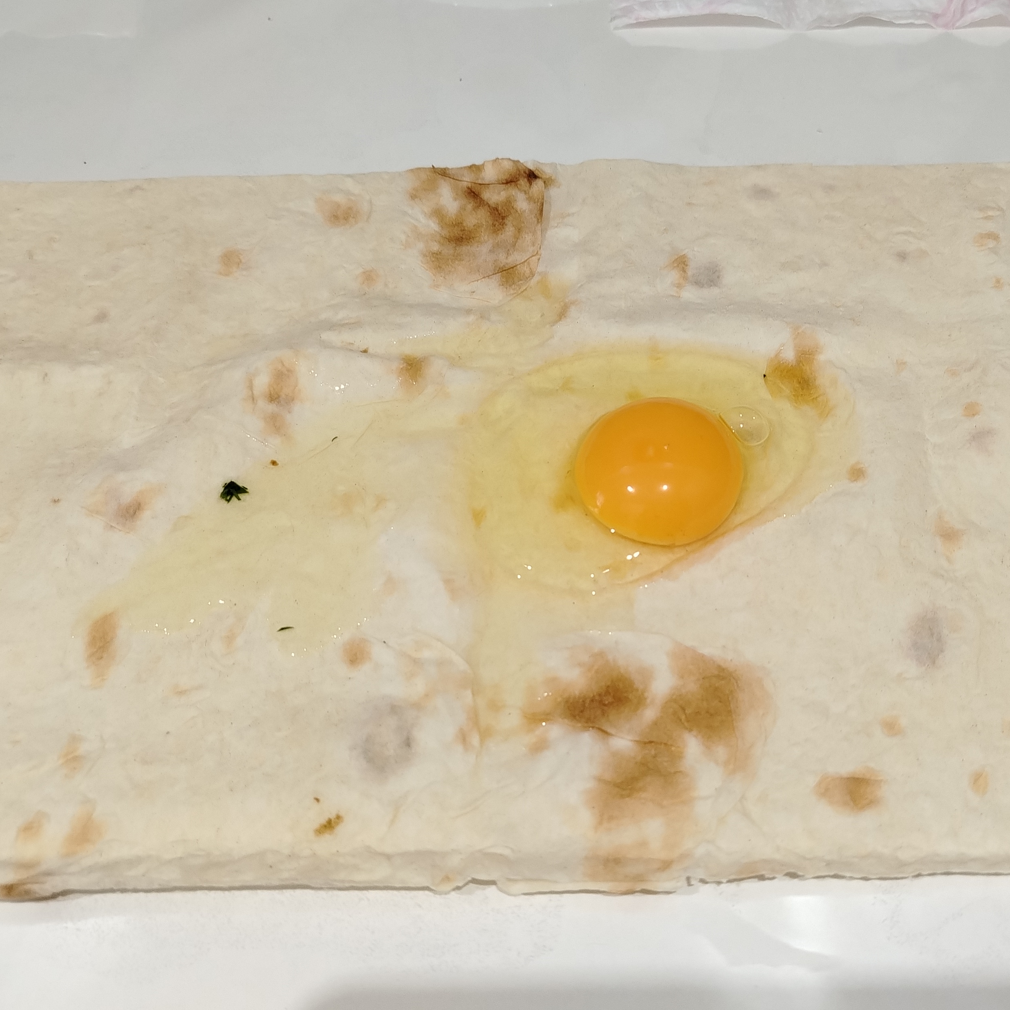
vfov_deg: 48.4
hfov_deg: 48.2
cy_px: 494
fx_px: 1122
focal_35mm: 34
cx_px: 605
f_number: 1.75
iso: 1197
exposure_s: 1/33.3
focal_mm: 5.25
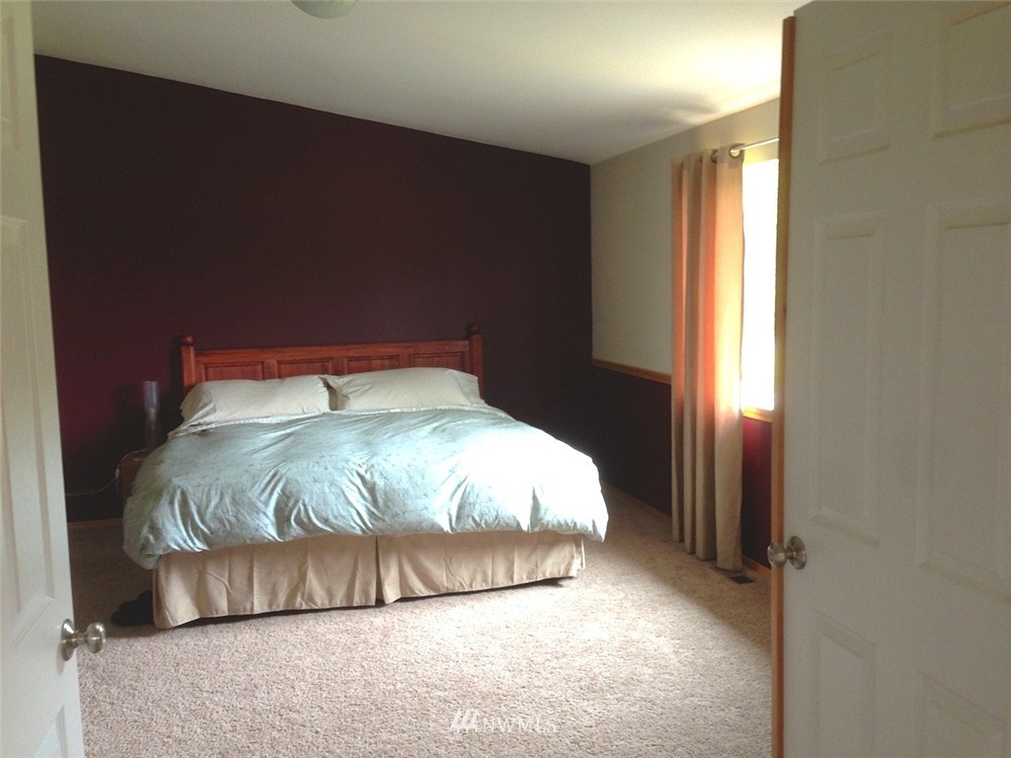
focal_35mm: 33
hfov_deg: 55.4
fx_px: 964
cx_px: 506
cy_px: 379
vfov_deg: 42.9
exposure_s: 1/20
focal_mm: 4.13
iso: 100
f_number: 2.4
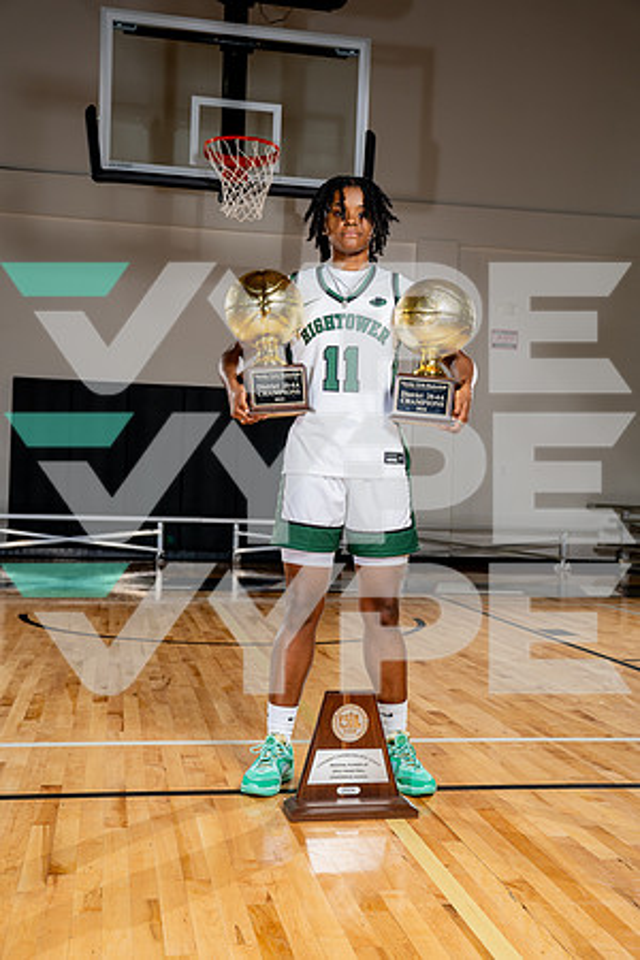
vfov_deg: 46.4
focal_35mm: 42
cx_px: 320
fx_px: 1120
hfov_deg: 31.9
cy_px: 480
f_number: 5.6
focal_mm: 42
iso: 200
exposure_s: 1/250
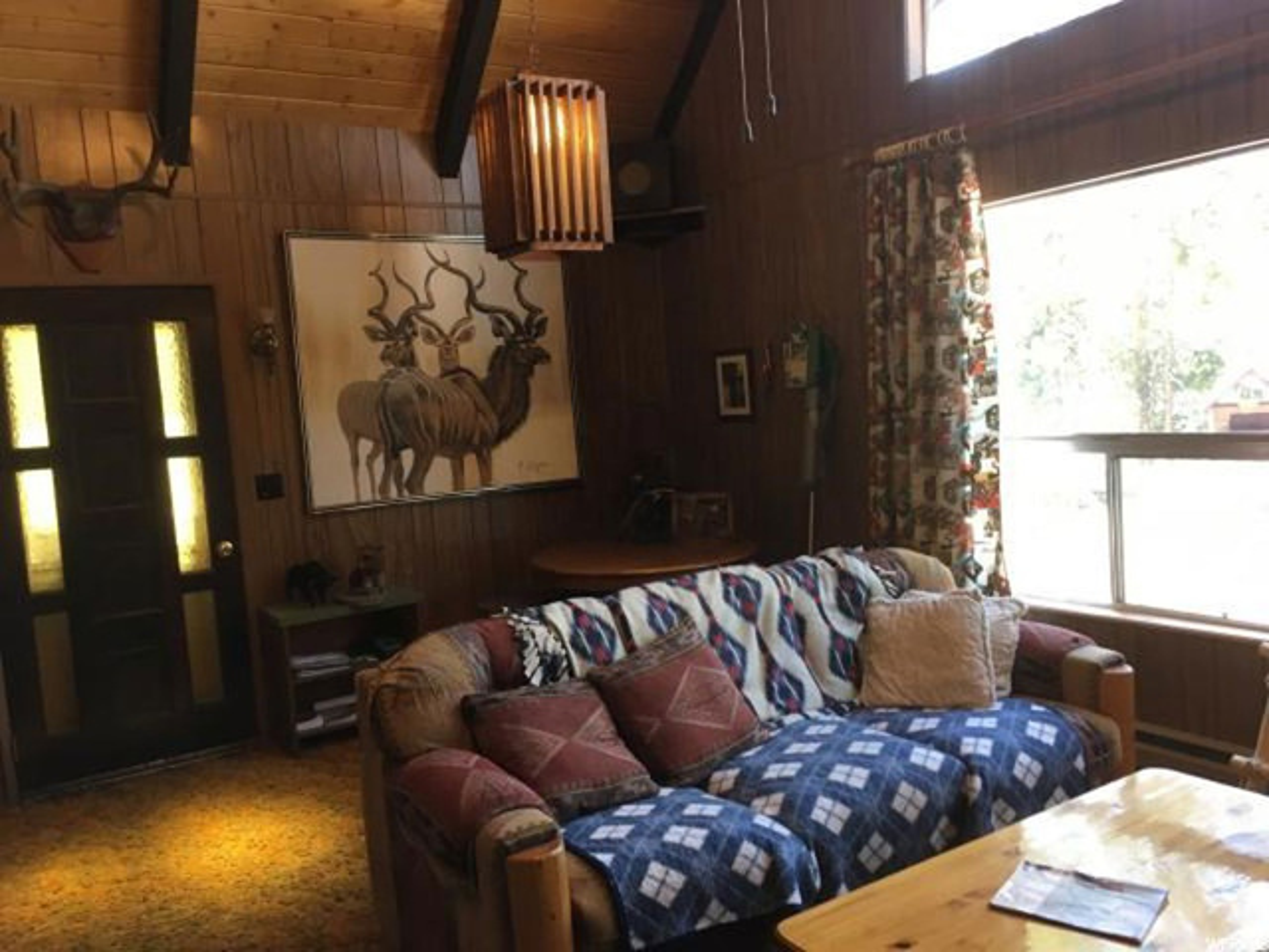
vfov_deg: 48.2
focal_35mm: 29
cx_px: 634
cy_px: 476
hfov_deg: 61.7
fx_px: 1063
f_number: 2.2
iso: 40
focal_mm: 4.15
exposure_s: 1/30
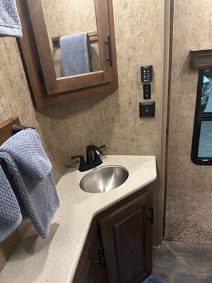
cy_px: 142
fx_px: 196
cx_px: 106
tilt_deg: -25.0
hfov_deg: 56.8
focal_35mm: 24
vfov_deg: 71.6
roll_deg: +5.4
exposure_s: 1/52
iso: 1000
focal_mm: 6.86
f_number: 1.78
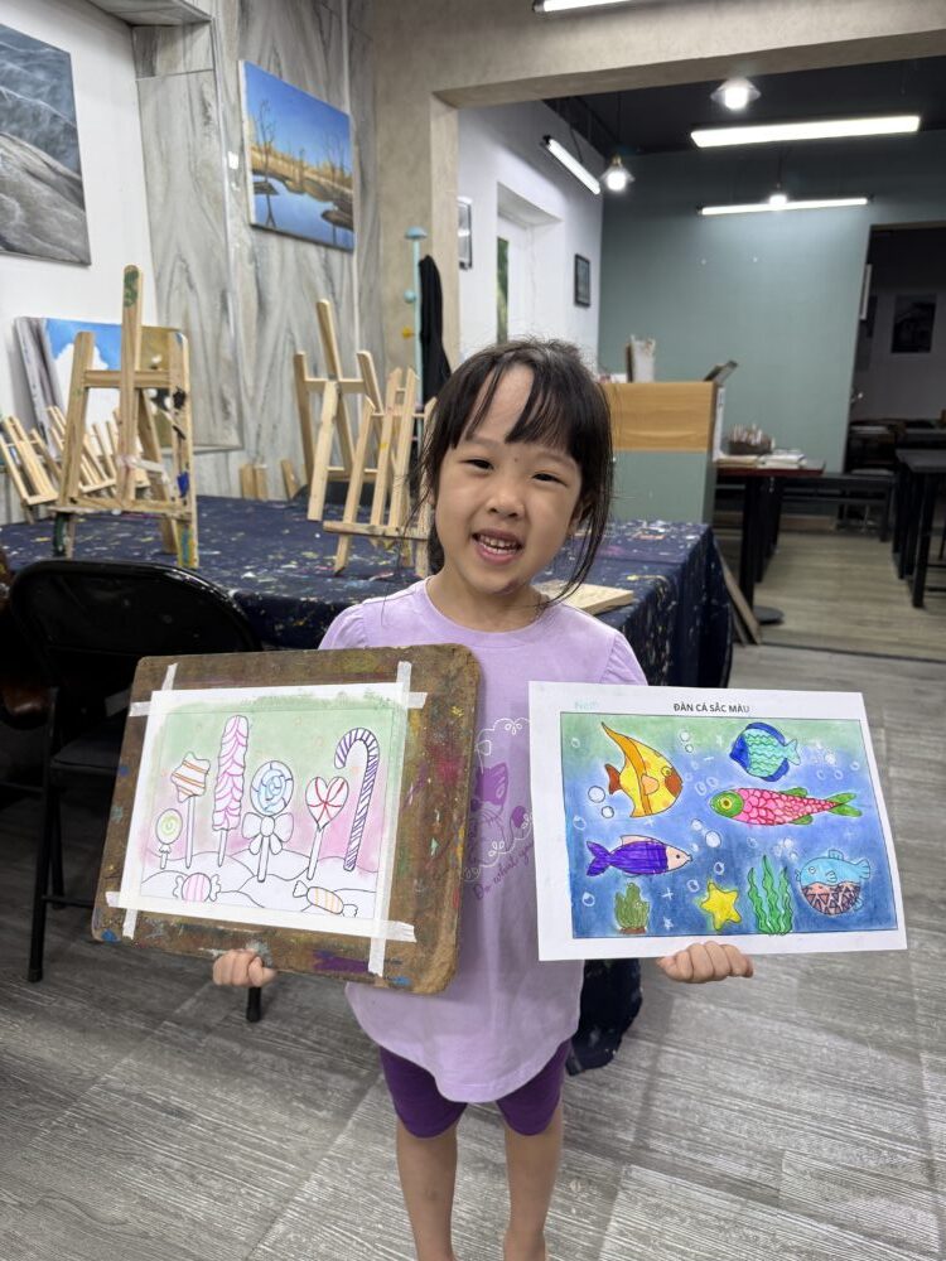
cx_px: 473
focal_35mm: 24
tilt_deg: -15.0
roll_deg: -1.0
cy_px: 630
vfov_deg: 71.6
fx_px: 875
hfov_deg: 56.8
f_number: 1.78
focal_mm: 6.76
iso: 125
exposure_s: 1/100
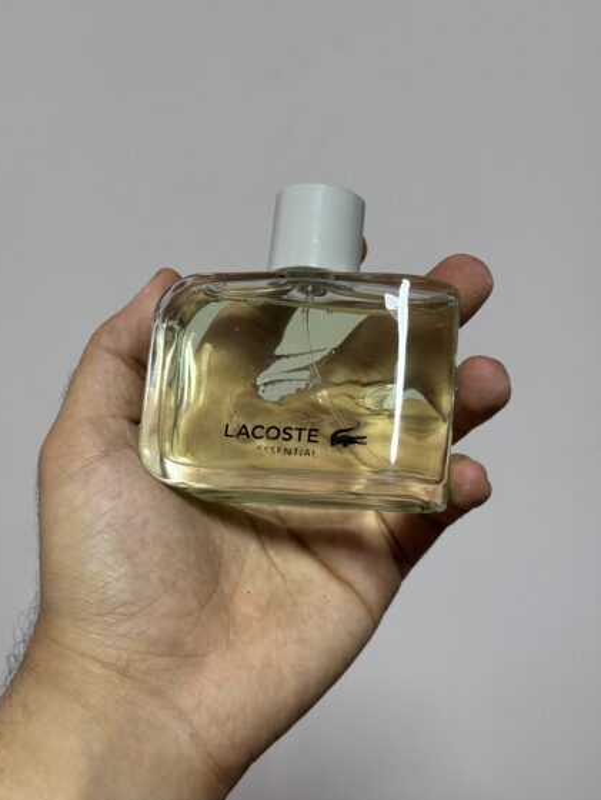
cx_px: 297
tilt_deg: -19.9
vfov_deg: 38.9
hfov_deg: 29.7
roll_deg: +0.8
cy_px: 397
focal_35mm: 49
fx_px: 1134
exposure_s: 1/50
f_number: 1.78
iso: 64
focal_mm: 6.76
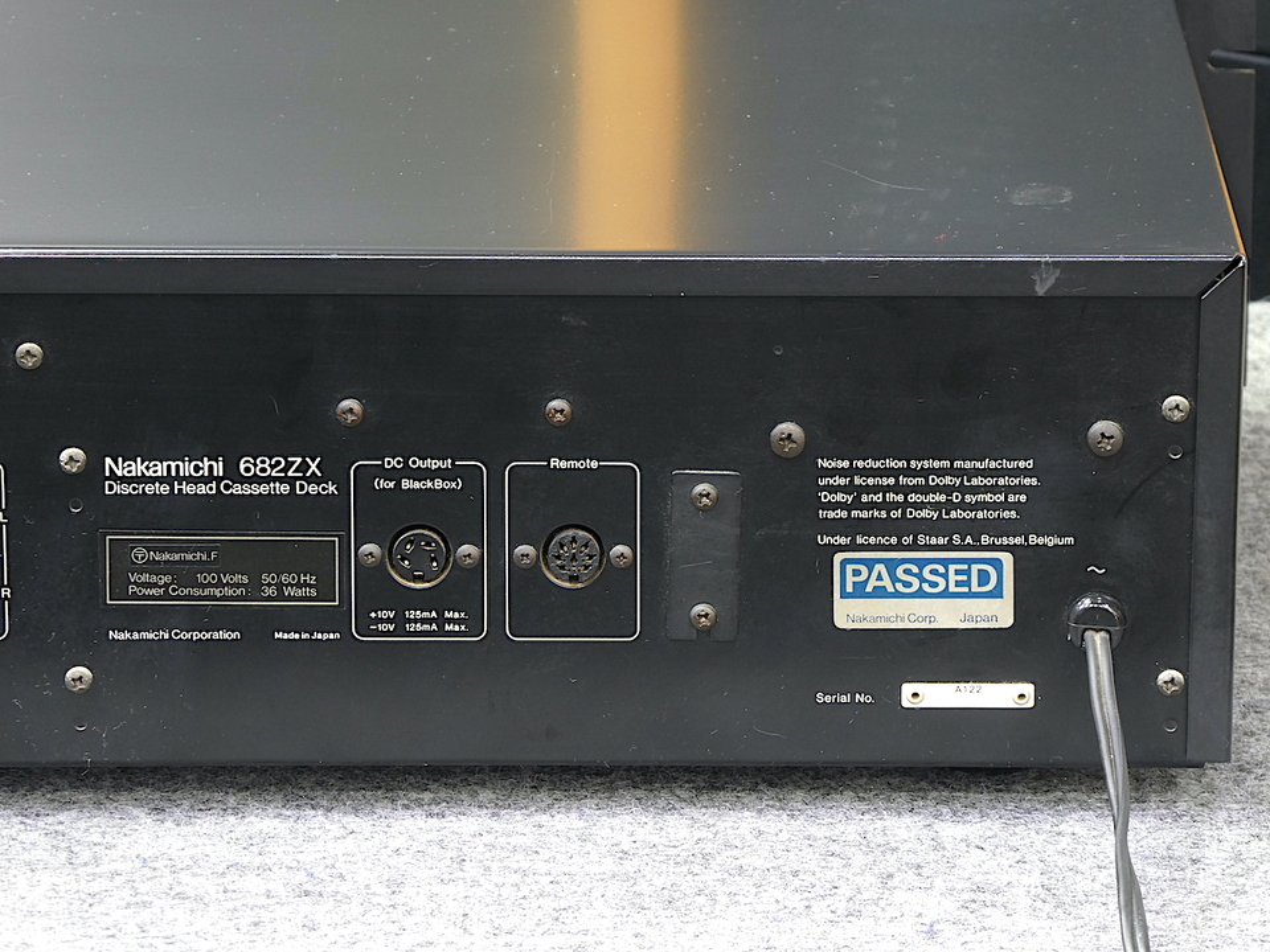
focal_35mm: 185
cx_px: 635
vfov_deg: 8.0
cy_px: 476
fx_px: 6787
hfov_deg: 10.7
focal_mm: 33.2
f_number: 5.6
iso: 100
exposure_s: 1.6
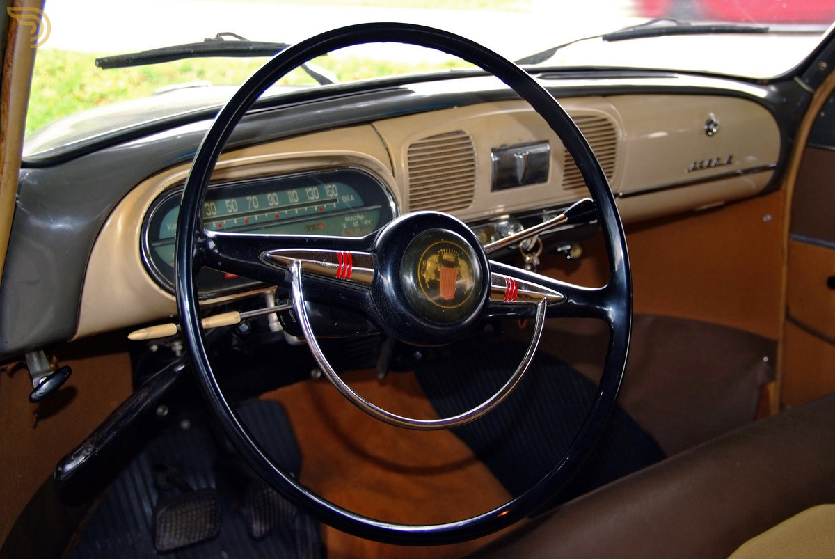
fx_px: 975
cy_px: 280
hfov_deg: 46.4
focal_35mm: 42
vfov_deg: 32.0
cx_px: 418
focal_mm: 28
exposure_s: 1/20
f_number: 4
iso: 400
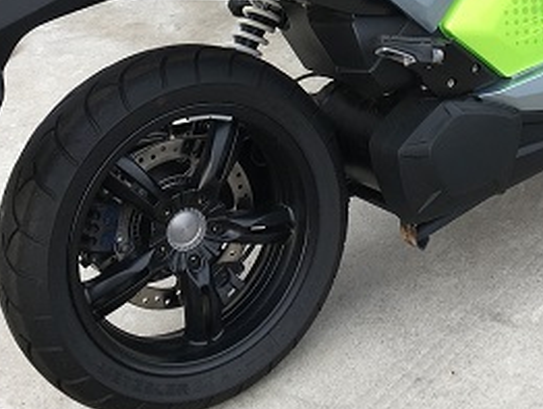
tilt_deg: -20.9
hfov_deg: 24.7
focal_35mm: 78
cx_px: 402
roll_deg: +6.9
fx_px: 1225
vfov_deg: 18.0
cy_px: -82
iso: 25
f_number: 2.2
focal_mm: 4.15
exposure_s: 1/151
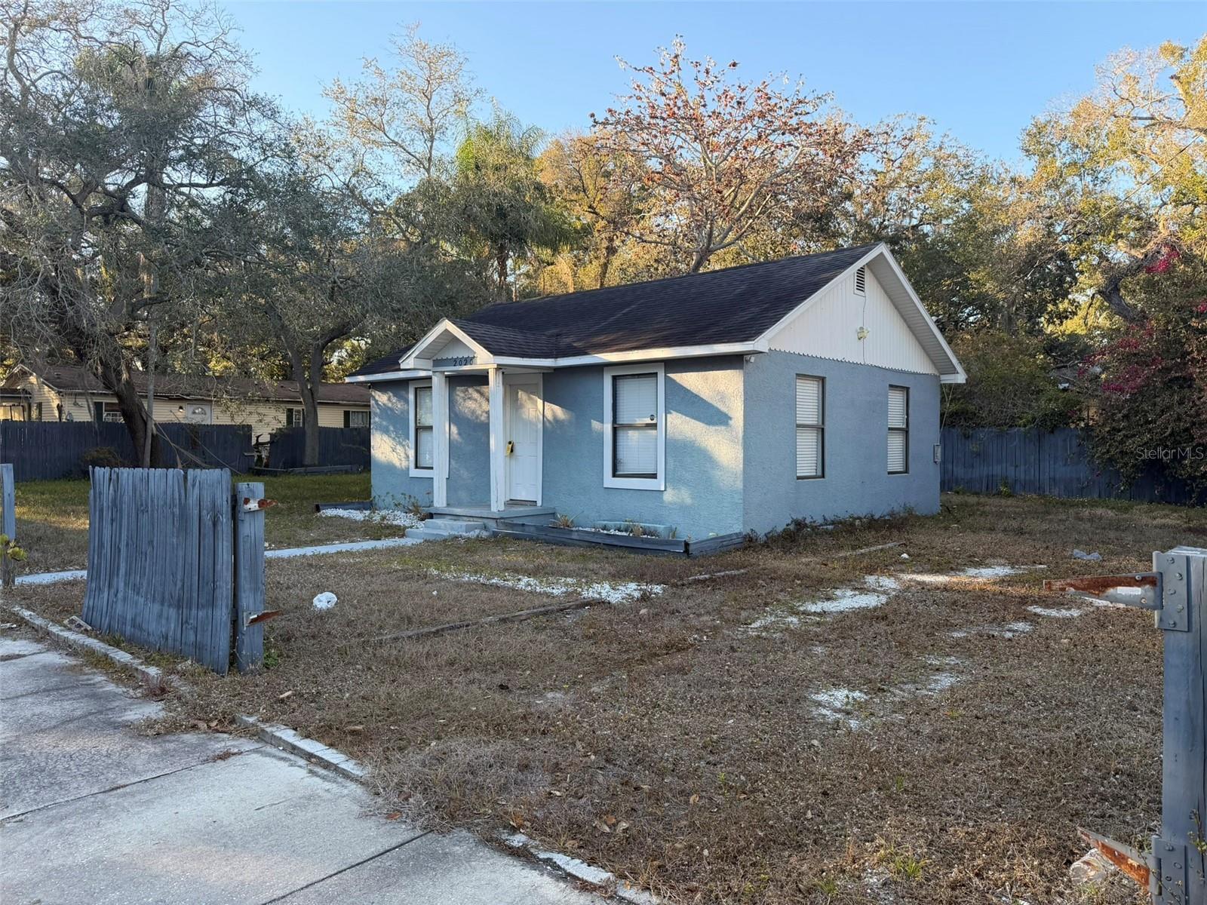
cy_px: 452
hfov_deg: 71.6
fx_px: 837
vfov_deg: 56.8
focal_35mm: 24
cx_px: 604
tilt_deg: +0.0
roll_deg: +0.6
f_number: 1.78
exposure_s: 1/547
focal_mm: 6.76
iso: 100
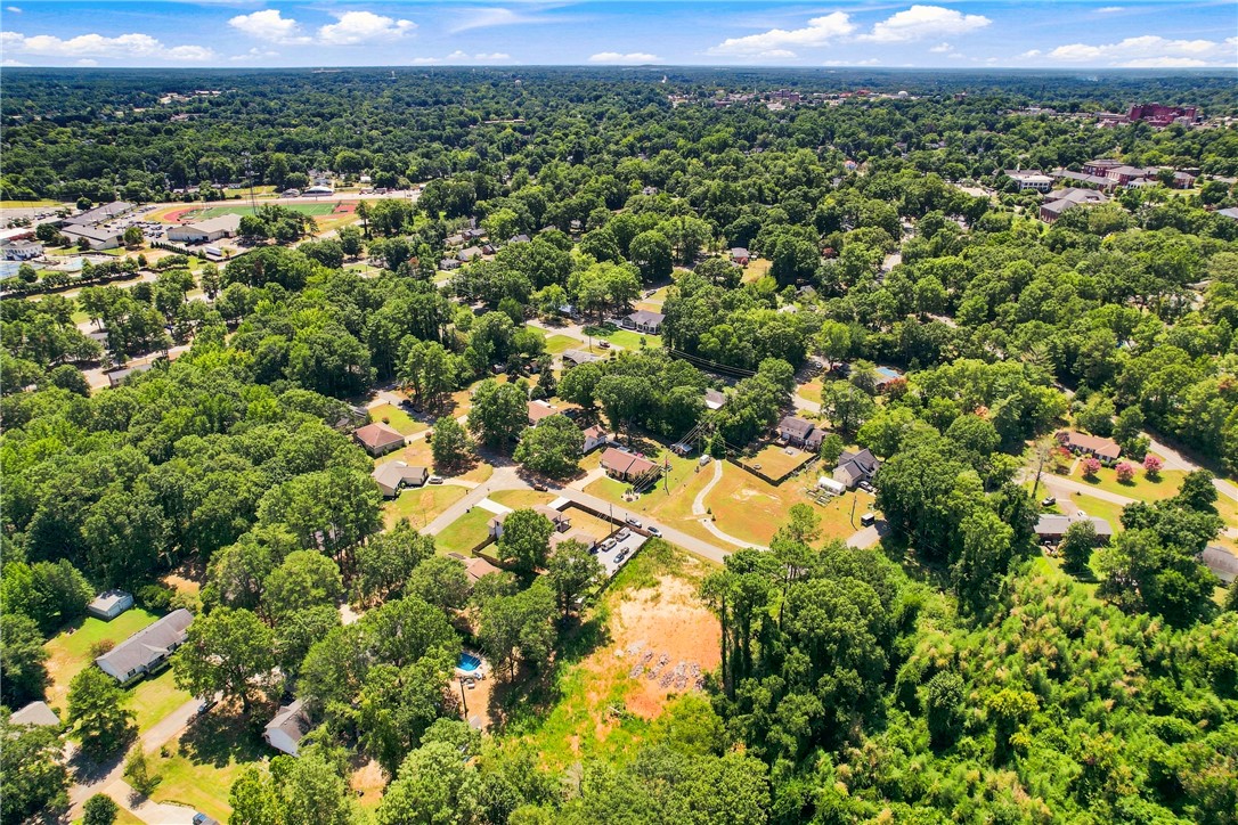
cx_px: 619
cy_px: 412
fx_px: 756
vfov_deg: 57.2
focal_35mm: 22
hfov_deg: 78.6
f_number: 2.8
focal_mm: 8.4
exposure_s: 1/180
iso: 100
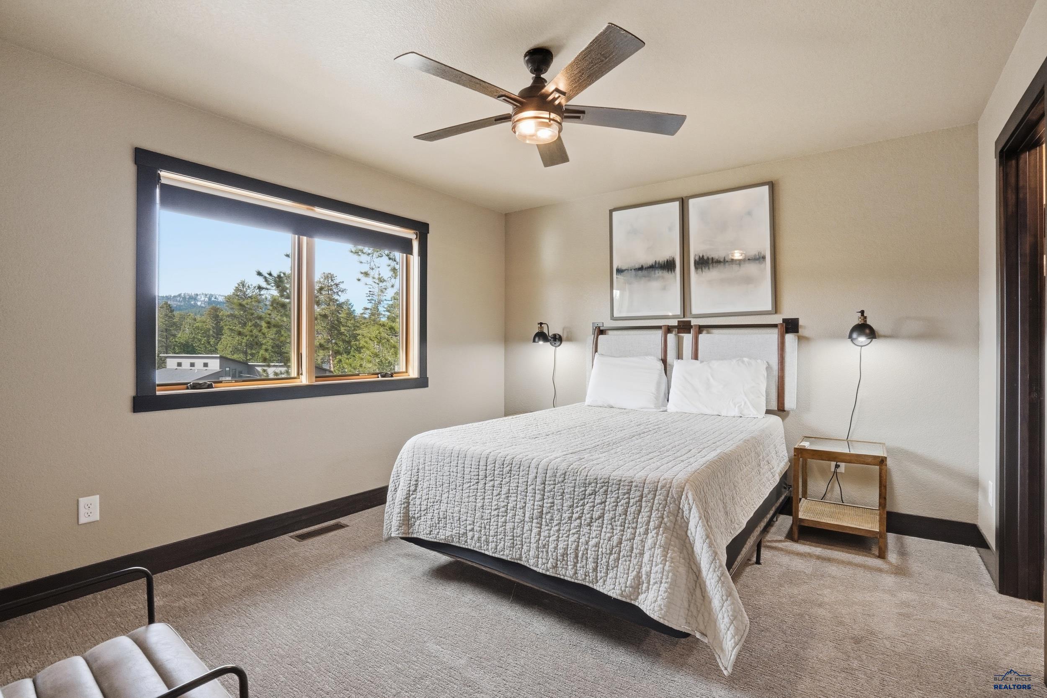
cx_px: 524
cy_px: 349
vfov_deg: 73.8
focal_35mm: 16
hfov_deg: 96.7
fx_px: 465
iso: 800
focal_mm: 16
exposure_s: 1/800
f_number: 8
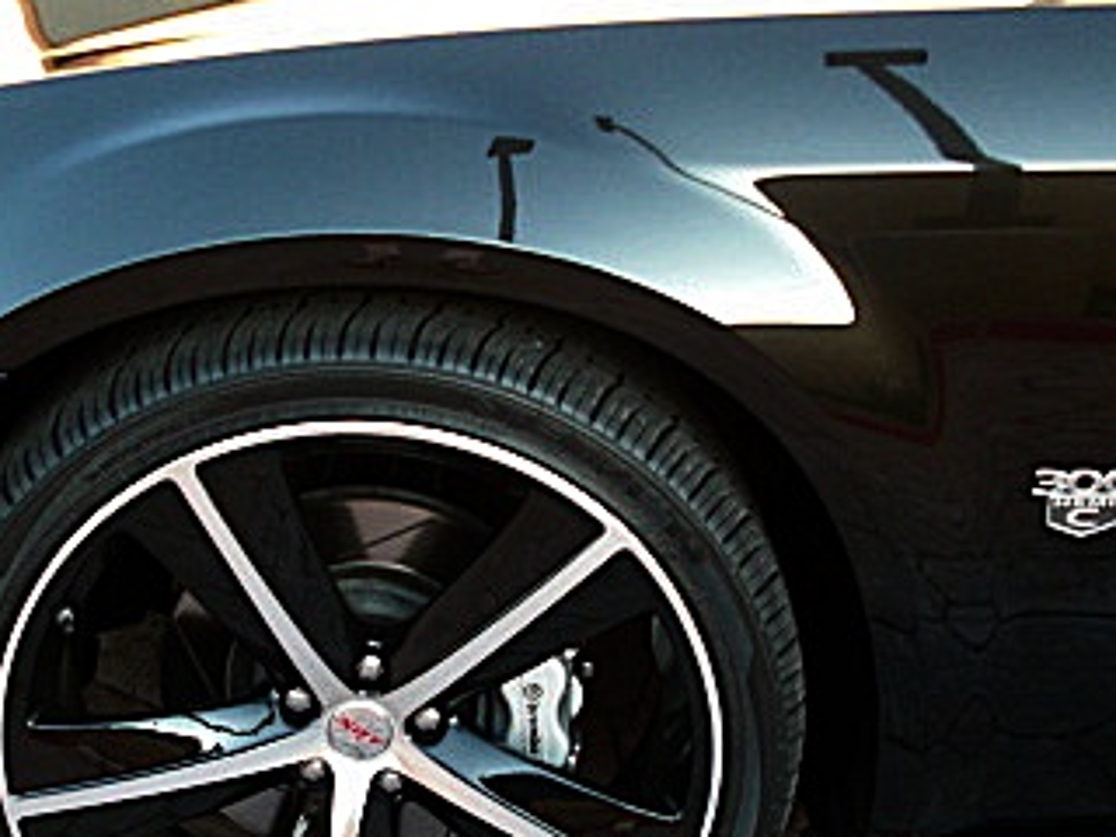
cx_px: 485
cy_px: 527
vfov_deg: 20.4
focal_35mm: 72
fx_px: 2321
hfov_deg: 27.0
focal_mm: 6.3
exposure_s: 1/60
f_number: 2.8
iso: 200
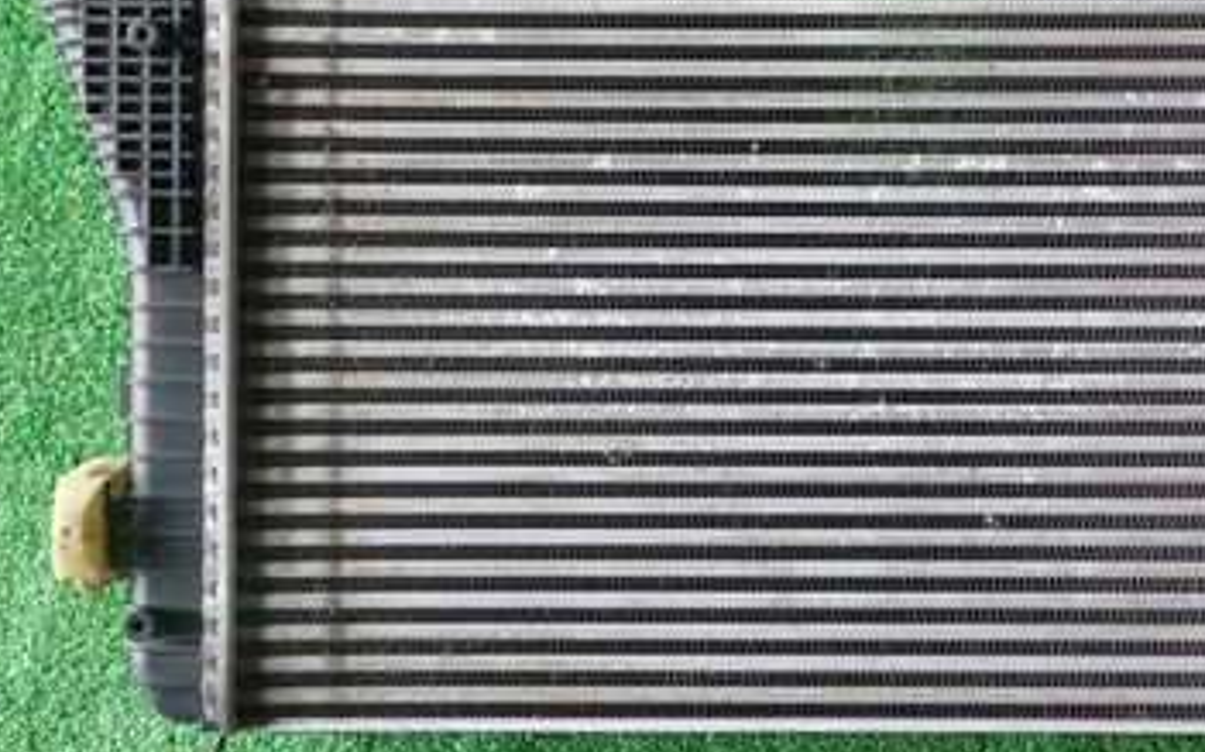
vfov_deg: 22.1
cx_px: 920
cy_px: 168
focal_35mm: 58
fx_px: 1904
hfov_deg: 34.3
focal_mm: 5.79
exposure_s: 1/60
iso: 160
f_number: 2.4
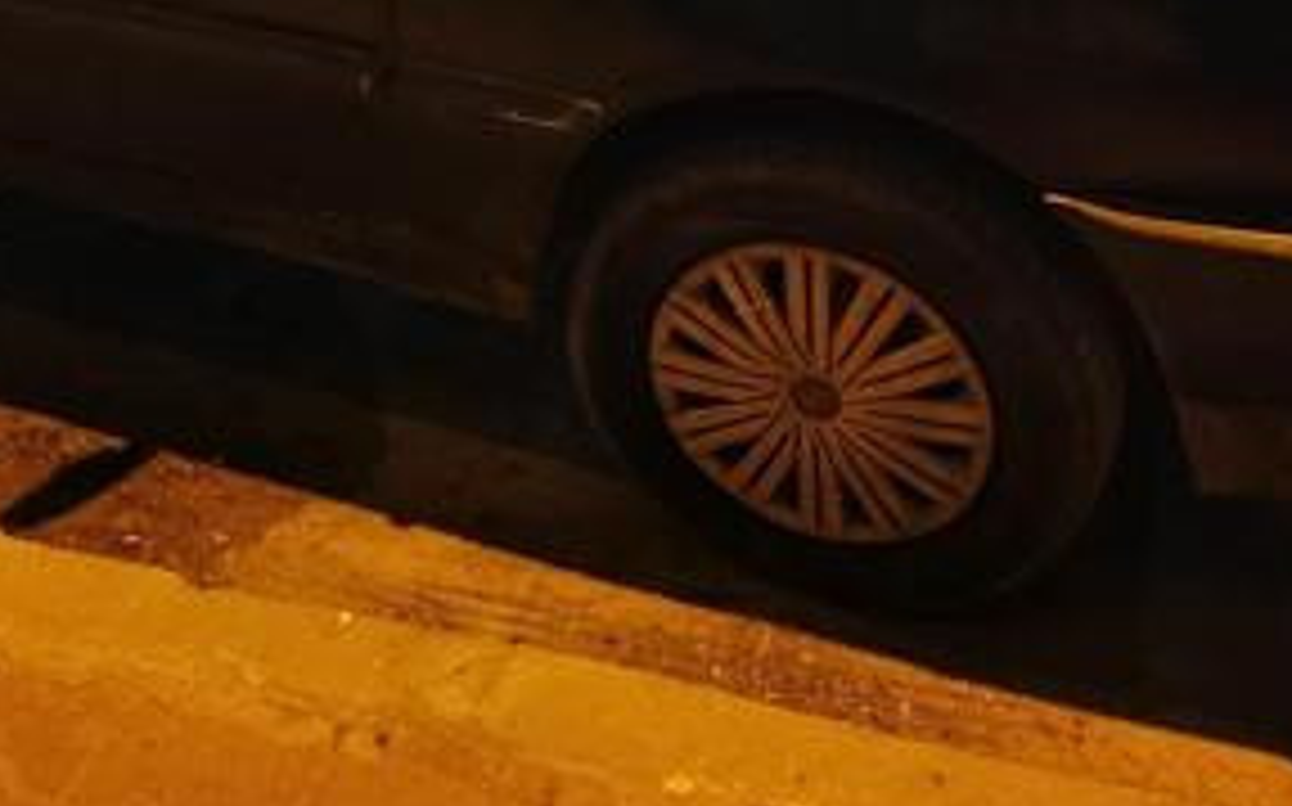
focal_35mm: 65
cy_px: -200
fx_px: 2287
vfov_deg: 18.7
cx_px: 365
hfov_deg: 31.1
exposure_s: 1/20
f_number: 1.6
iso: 1000
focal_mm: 5.56
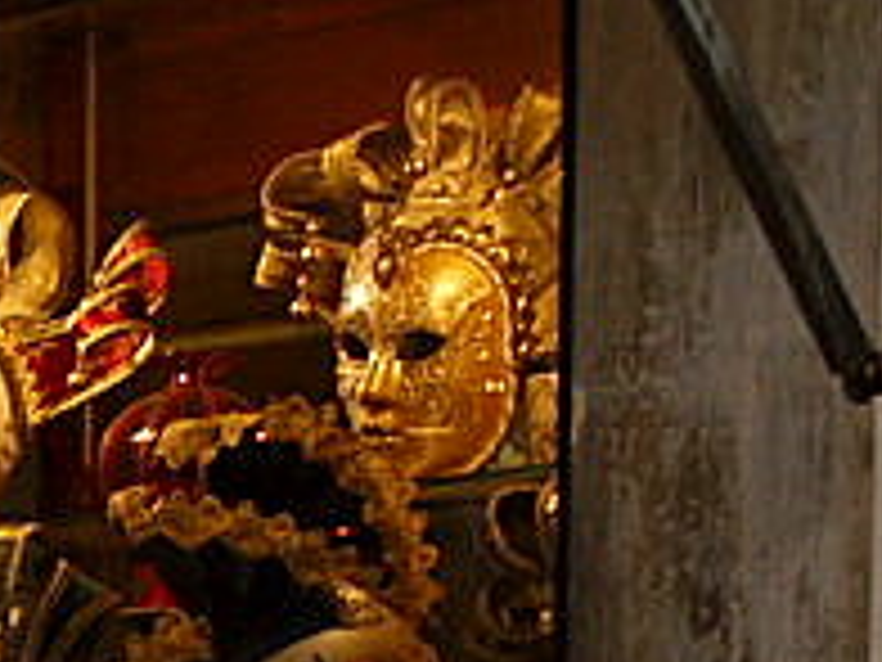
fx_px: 5325
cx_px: -832
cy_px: 1581
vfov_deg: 6.7
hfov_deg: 9.0
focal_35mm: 209
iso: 100
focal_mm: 16
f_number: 4
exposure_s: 1/60
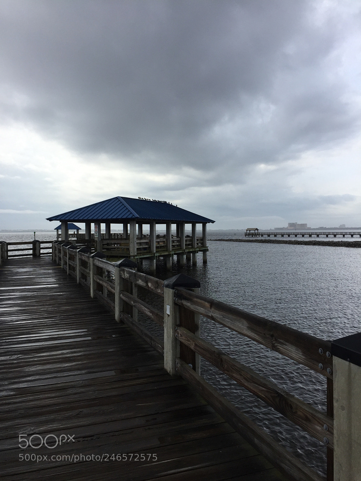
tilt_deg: +0.8
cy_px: 240
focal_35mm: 29
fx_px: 403
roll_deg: +0.3
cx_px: 180
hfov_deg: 48.2
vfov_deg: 61.7
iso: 32
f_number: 2.2
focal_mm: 4.15
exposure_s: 1/2475
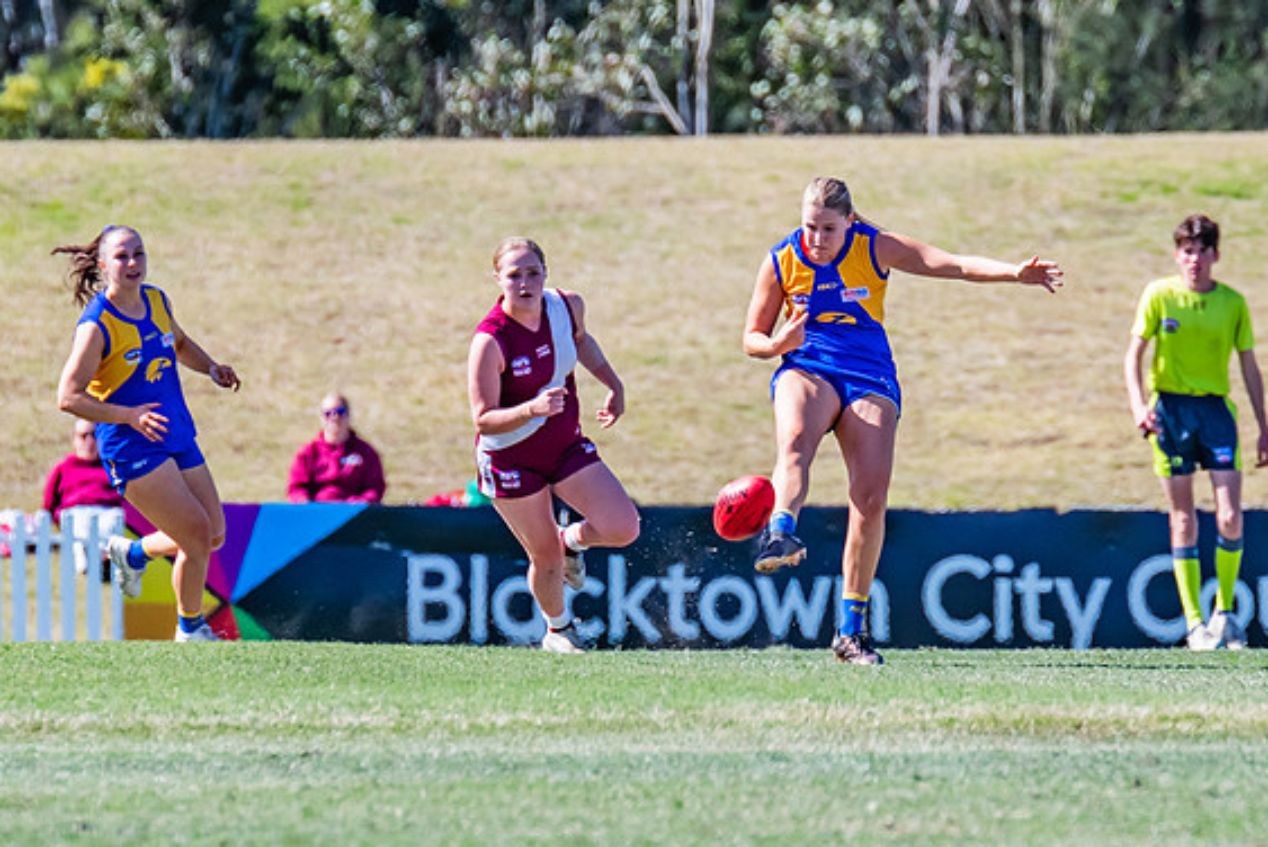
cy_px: 345
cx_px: 750
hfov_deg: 2.6
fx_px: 27803
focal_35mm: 789
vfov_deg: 1.7
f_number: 8
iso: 800
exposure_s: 1/1600
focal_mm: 420
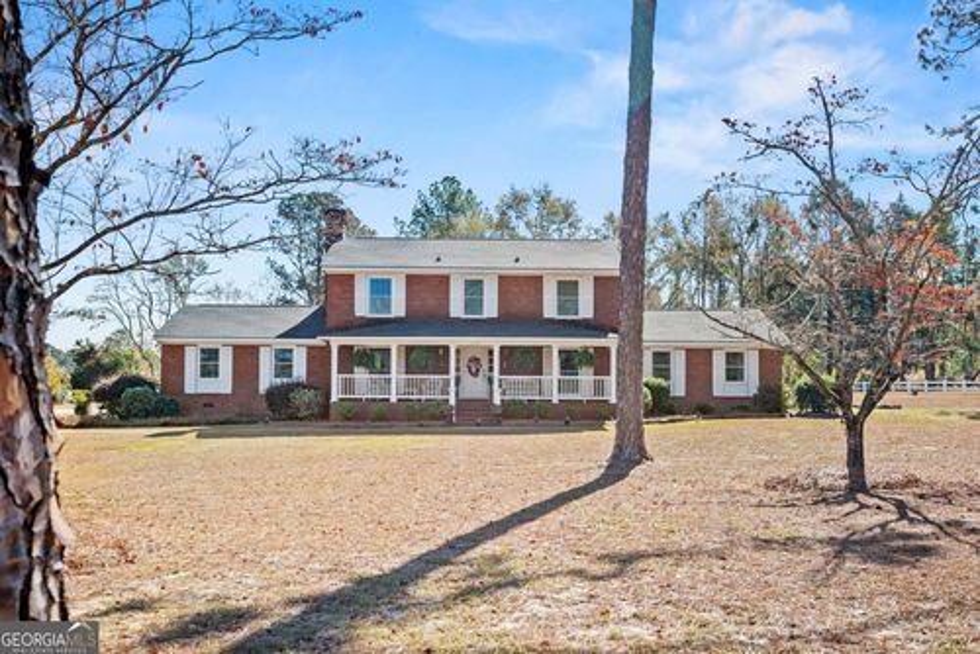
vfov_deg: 35.1
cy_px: 327
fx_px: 1035
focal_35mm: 38
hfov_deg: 50.7
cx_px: 490
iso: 400
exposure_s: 1/640
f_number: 6.3
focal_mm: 38
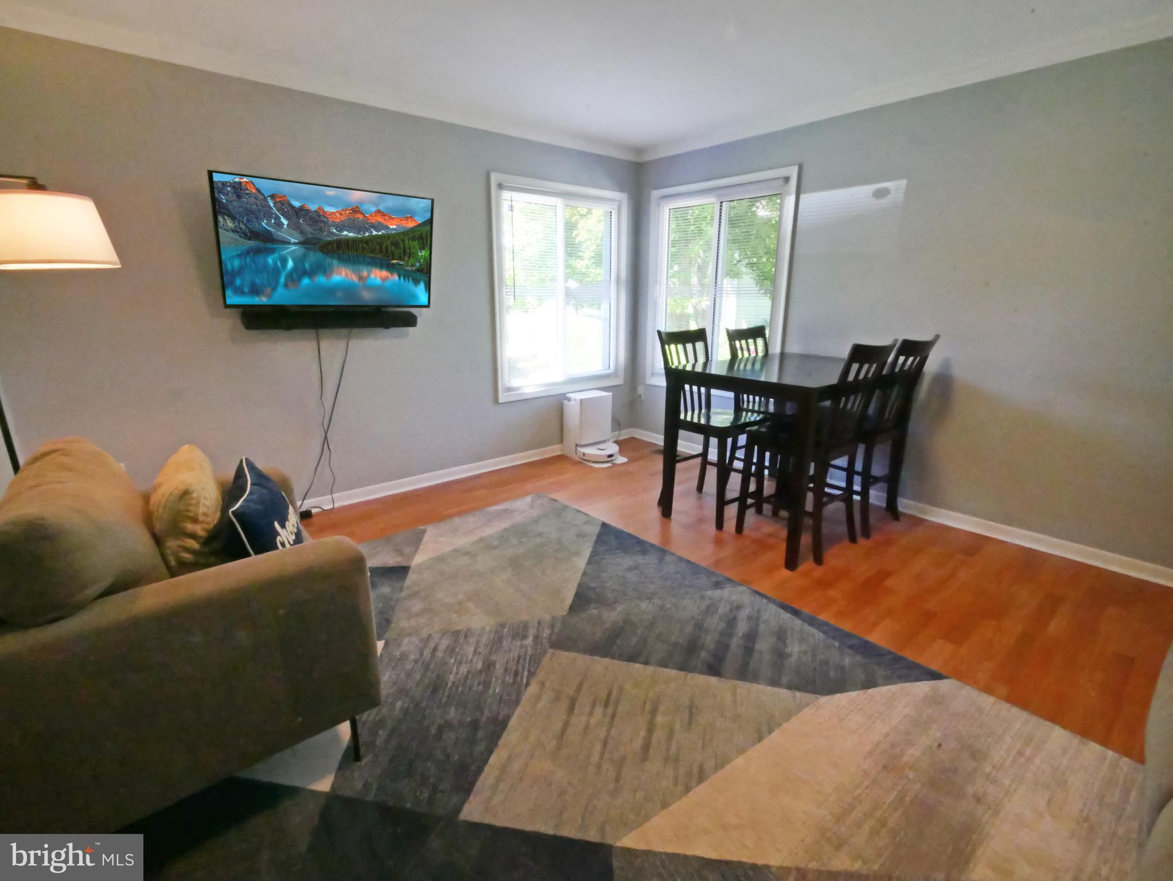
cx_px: 586
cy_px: 440
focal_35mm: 16
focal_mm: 8
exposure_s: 1/25
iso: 3200
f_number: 22
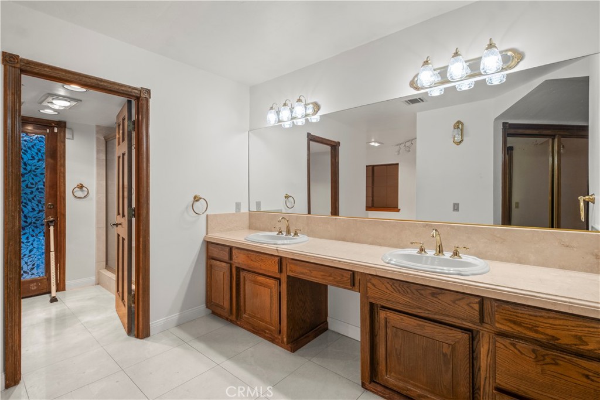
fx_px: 267
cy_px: 200
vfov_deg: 73.8
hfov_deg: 96.7
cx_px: 300
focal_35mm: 16
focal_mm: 10.5
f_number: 9
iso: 250
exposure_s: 1/8
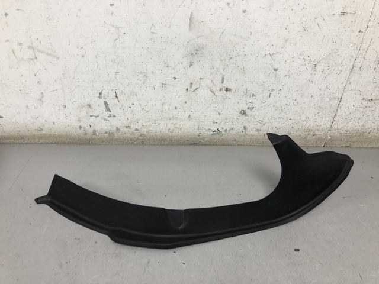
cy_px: 142
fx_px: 307
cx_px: 190
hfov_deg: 63.4
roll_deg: +0.6
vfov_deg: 49.7
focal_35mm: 28
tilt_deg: -34.4
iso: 32
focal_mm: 4
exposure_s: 1/33
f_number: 1.8
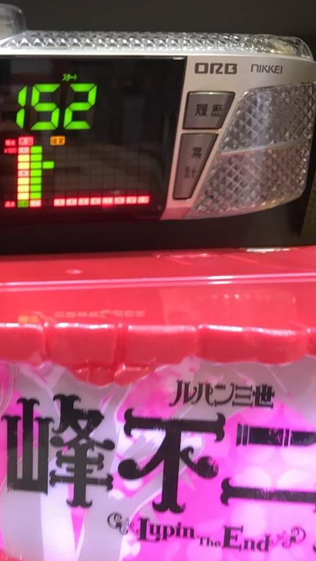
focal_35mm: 41
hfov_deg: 26.3
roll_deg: +2.6
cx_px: -49
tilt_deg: -8.9
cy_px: 280
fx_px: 611
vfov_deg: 49.4
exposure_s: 1/26
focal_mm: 3.99
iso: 40
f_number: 1.8
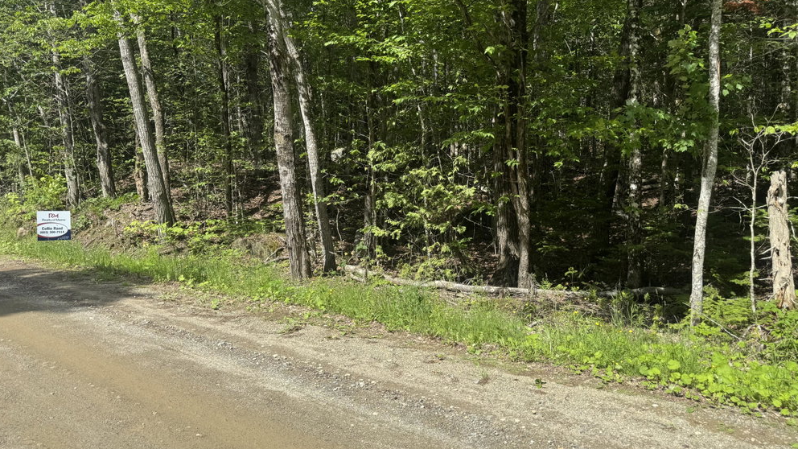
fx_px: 571
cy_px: 178
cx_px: 402
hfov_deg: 69.9
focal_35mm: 27
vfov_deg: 42.7
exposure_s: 1/2331
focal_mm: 6.76
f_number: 1.78
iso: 80
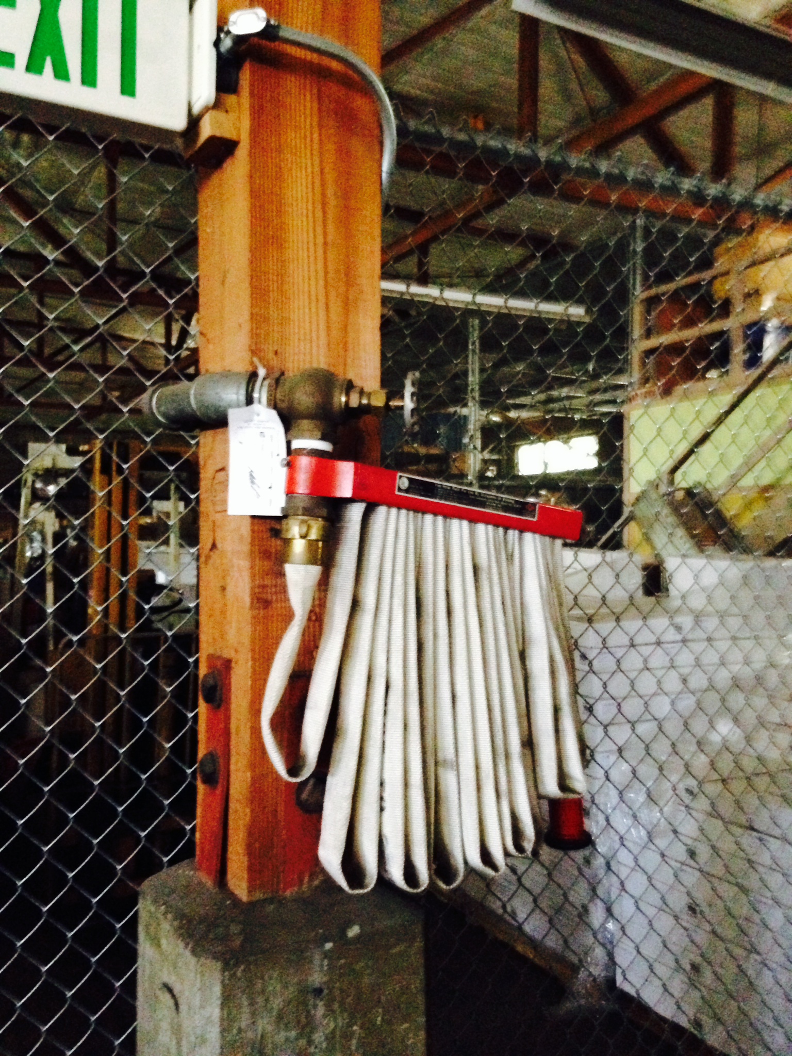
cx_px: 396
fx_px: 1007
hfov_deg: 42.9
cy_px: 528
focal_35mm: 33
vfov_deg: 55.4
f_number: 2.4
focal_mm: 4.12
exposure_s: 1/15
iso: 800
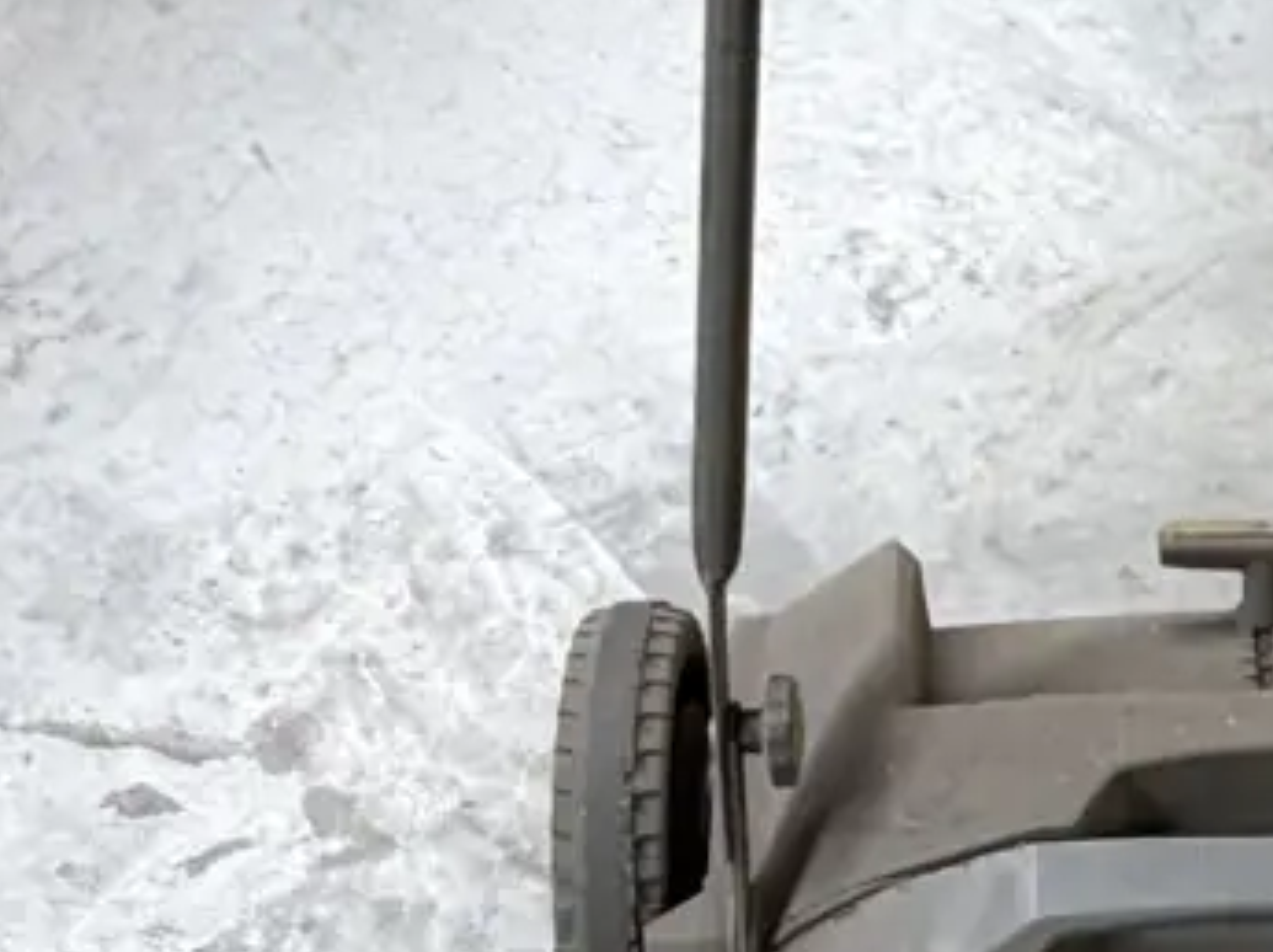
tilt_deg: -62.8
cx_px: 1295
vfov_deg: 18.5
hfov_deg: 23.9
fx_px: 2865
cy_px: 904
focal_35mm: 78
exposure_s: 1/50
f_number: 2.2
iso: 250
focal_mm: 2.22
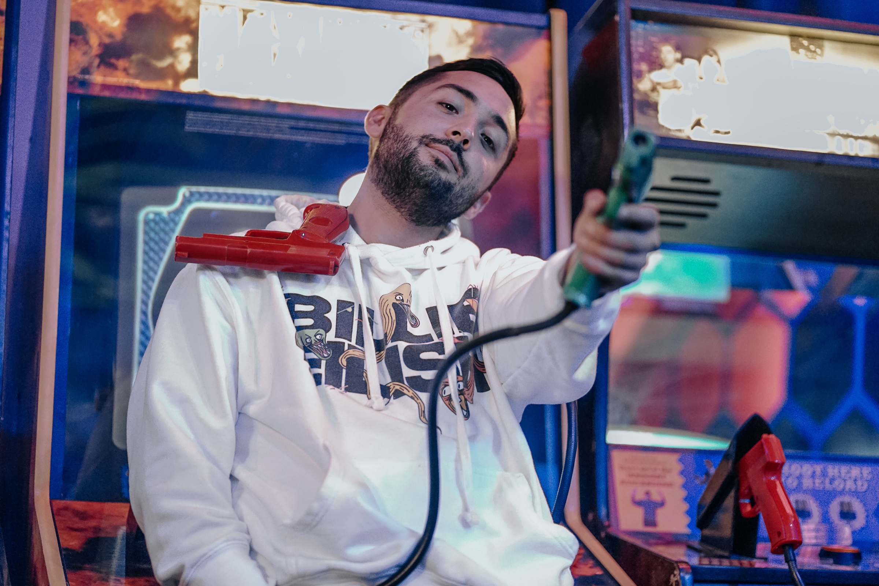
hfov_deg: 23.9
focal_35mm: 85
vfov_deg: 16.1
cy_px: 293
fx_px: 2075
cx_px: 440
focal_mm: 85
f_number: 1.8
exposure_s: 1/40
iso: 4000
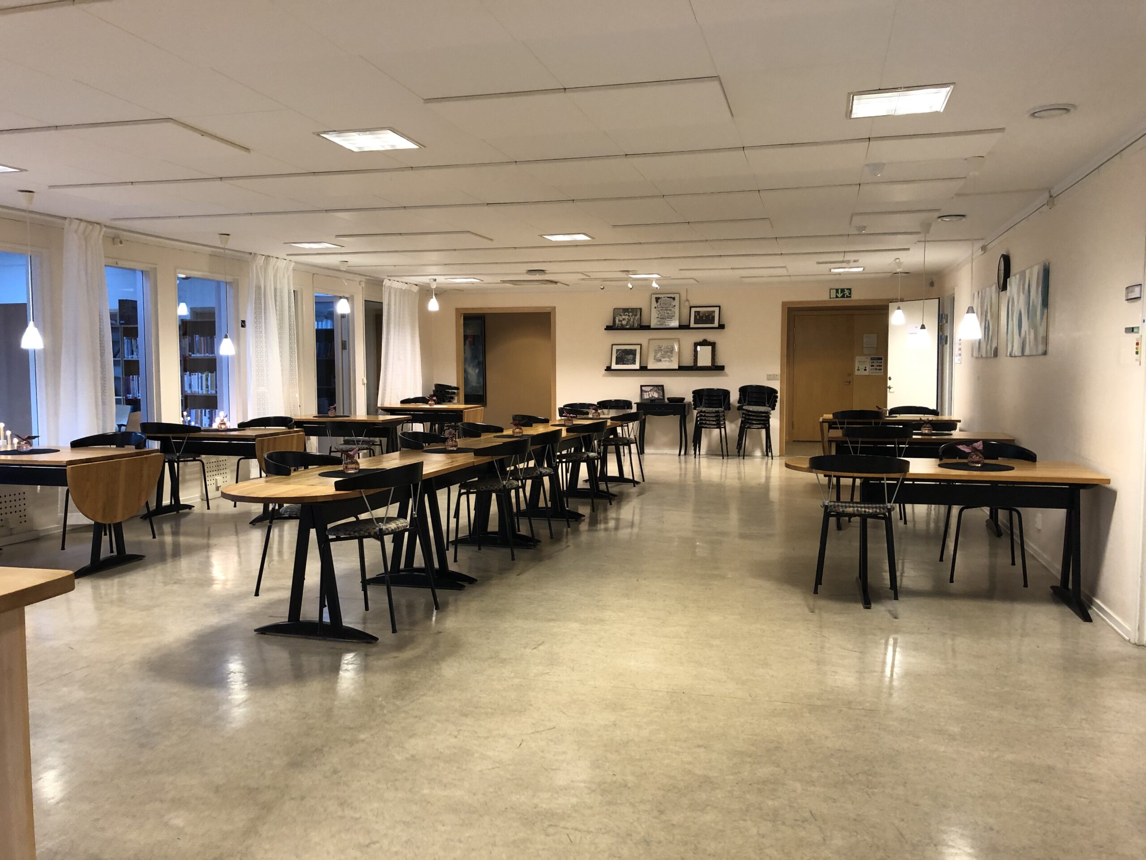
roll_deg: +1.1
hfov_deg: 63.4
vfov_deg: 49.7
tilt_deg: -3.5
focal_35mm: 28
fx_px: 927
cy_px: 430
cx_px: 573
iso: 64
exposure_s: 1/17
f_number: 1.8
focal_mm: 4
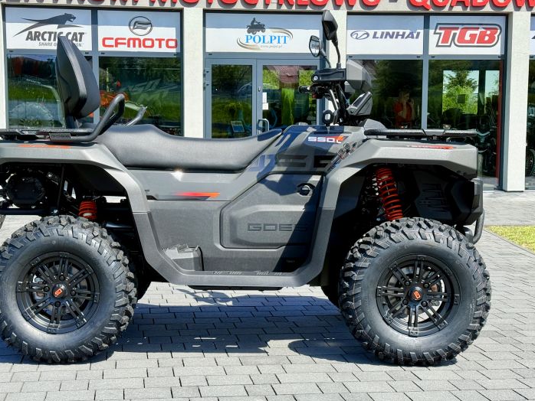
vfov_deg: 26.6
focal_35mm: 55
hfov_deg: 34.9
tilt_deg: -4.9
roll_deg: -0.3
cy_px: 193
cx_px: 232
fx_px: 850
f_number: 1.78
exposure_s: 1/1883
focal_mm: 6.76
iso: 64
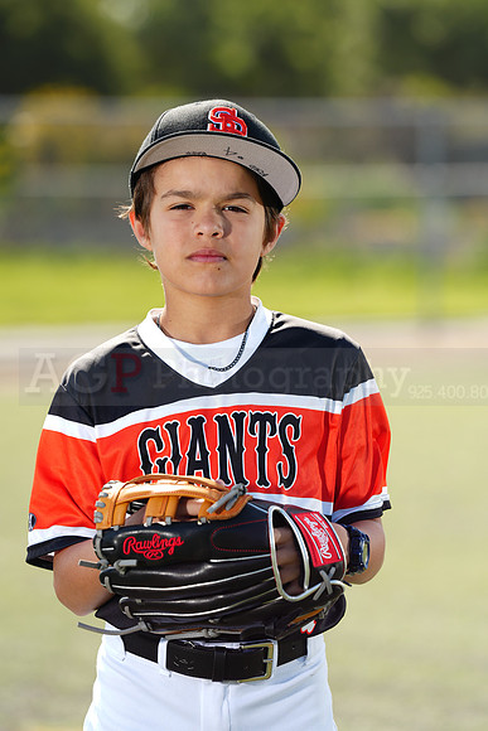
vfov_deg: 10.3
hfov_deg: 6.9
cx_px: 244
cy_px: 366
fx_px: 4064
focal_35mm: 200
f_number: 4.5
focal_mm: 200
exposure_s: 1/250
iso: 64
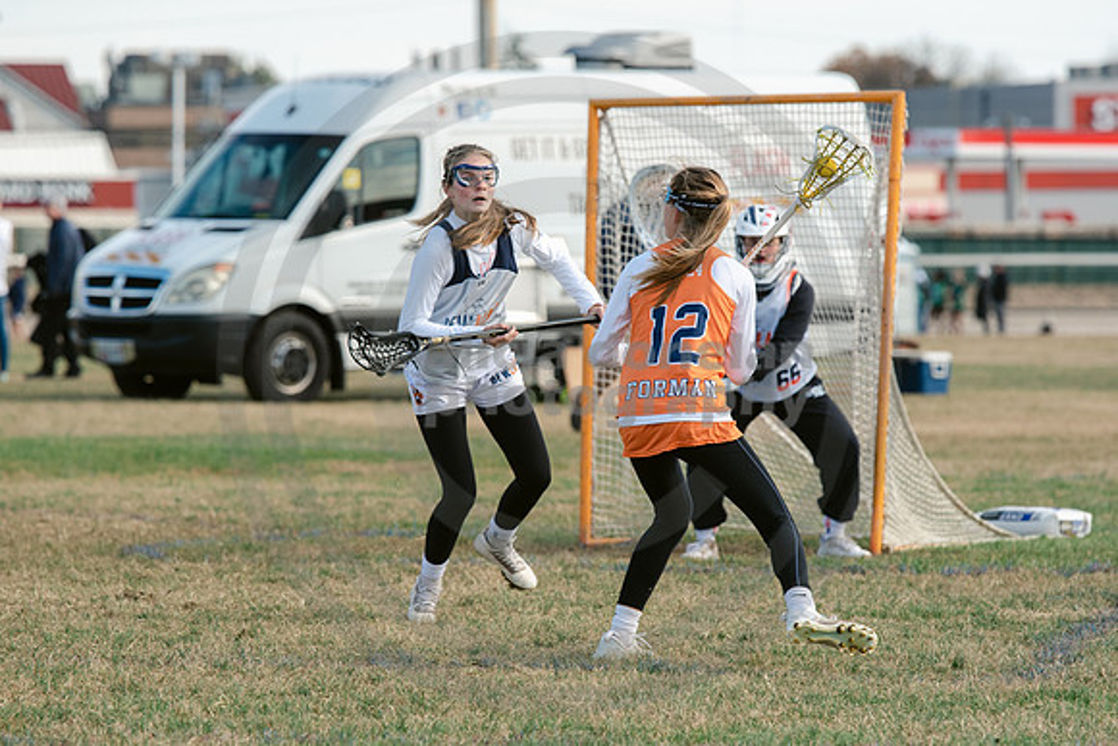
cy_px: 392
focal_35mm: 305
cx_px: 588
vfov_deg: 4.5
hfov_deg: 6.8
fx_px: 9477
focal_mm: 200
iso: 250
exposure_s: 1/1250
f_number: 4.5
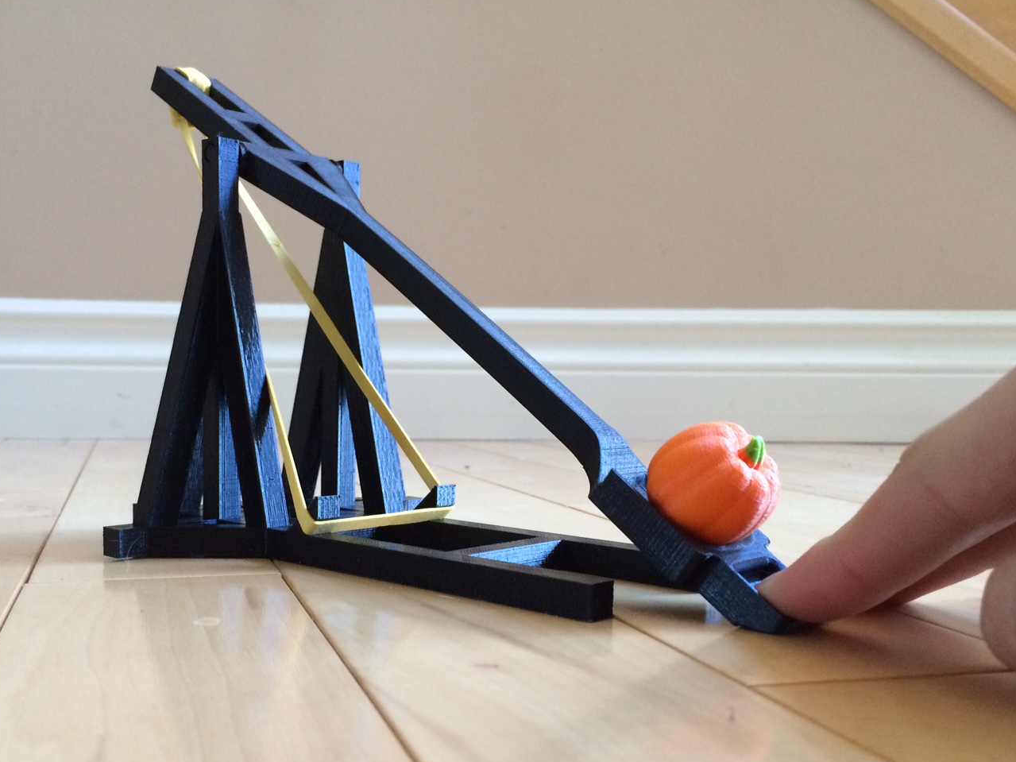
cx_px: 395
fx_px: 1086
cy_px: 478
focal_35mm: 37
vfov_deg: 38.4
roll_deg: +1.2
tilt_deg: -4.7
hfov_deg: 49.8
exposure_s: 1/30
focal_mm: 4.15
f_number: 2.2
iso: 200
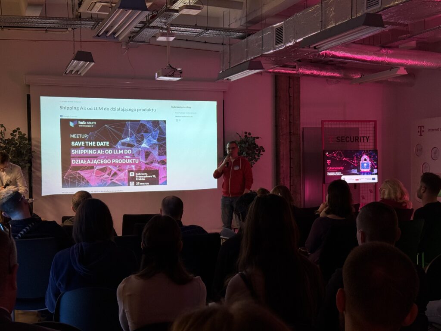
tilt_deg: +0.2
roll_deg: +0.5
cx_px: 220
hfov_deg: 39.7
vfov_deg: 30.3
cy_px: 166
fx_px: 612
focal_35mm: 48
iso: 80
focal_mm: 6.76
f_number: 1.78
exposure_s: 1/60
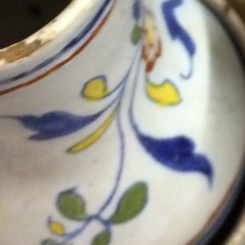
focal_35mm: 101
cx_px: 282
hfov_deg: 16.6
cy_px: 19
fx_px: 809
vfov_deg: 17.0
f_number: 2.2
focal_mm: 4.15
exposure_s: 1/17
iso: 320
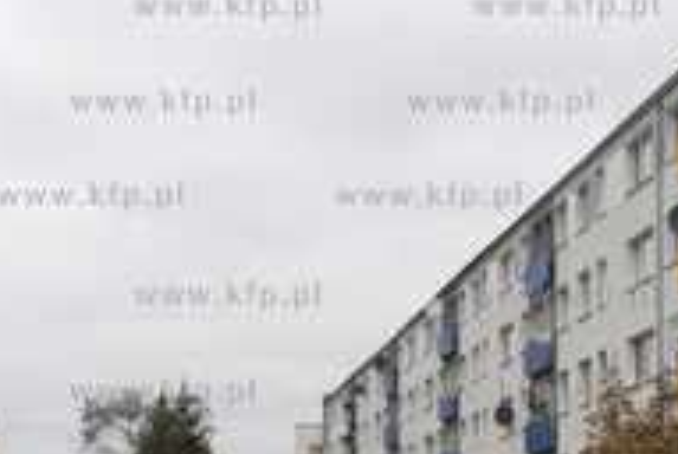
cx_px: 692
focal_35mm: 67
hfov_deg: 28.1
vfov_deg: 20.2
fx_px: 1264
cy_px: 342
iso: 400
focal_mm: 32
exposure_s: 1/1250
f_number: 4.5
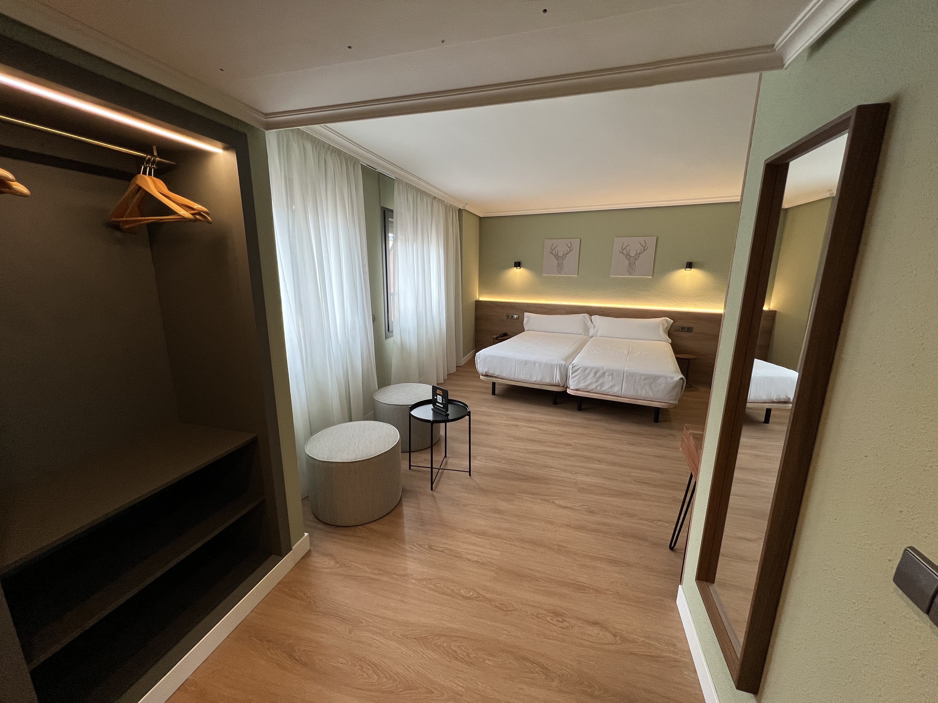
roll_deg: +0.0
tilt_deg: -13.9
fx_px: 352
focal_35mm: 13
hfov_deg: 106.2
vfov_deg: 89.9
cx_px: 469
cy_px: 352
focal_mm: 1.57
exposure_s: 1/100
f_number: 1.8
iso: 160
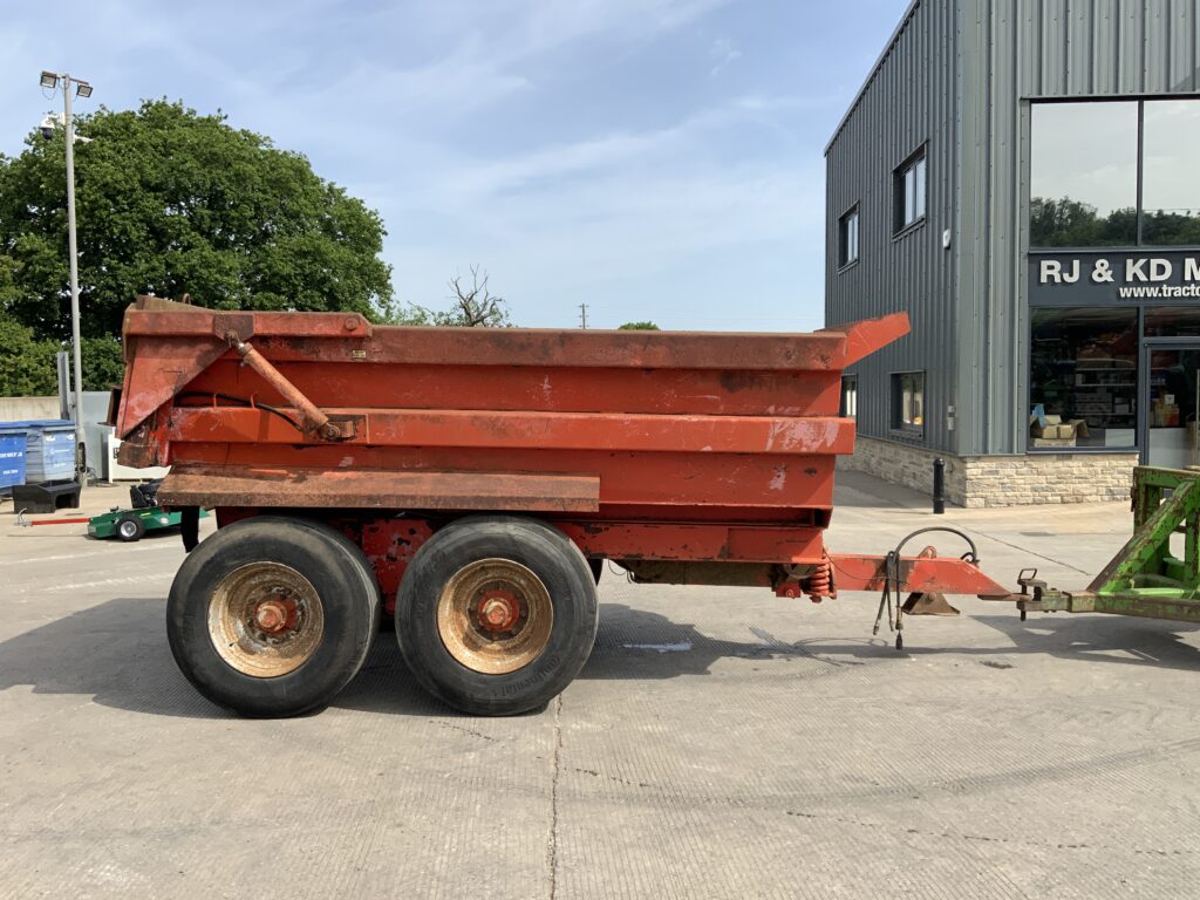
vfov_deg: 48.2
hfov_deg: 61.7
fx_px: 1005
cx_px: 600
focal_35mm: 29
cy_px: 450
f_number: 1.8
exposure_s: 1/1577
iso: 16
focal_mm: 3
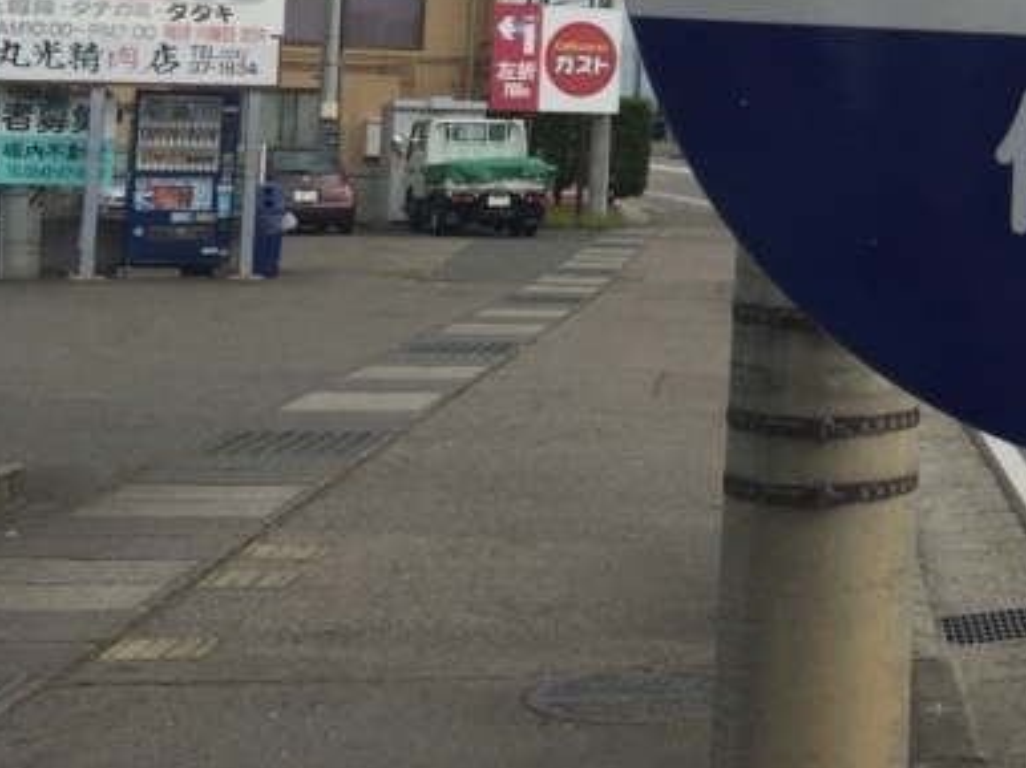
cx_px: 1217
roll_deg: -0.7
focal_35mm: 77
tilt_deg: +4.3
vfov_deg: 18.4
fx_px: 2281
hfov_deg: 23.3
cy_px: -61
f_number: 2.2
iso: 32
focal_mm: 4.15
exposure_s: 1/2198
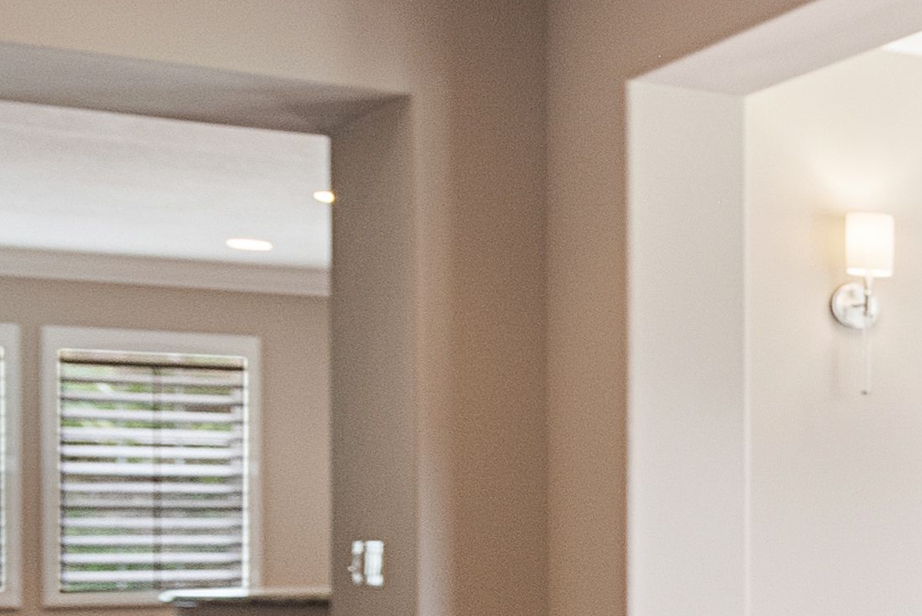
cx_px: 2057
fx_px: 2230
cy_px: 570
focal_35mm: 87
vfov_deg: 15.5
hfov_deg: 15.7
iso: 400
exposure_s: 1/6
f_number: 8
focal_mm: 16
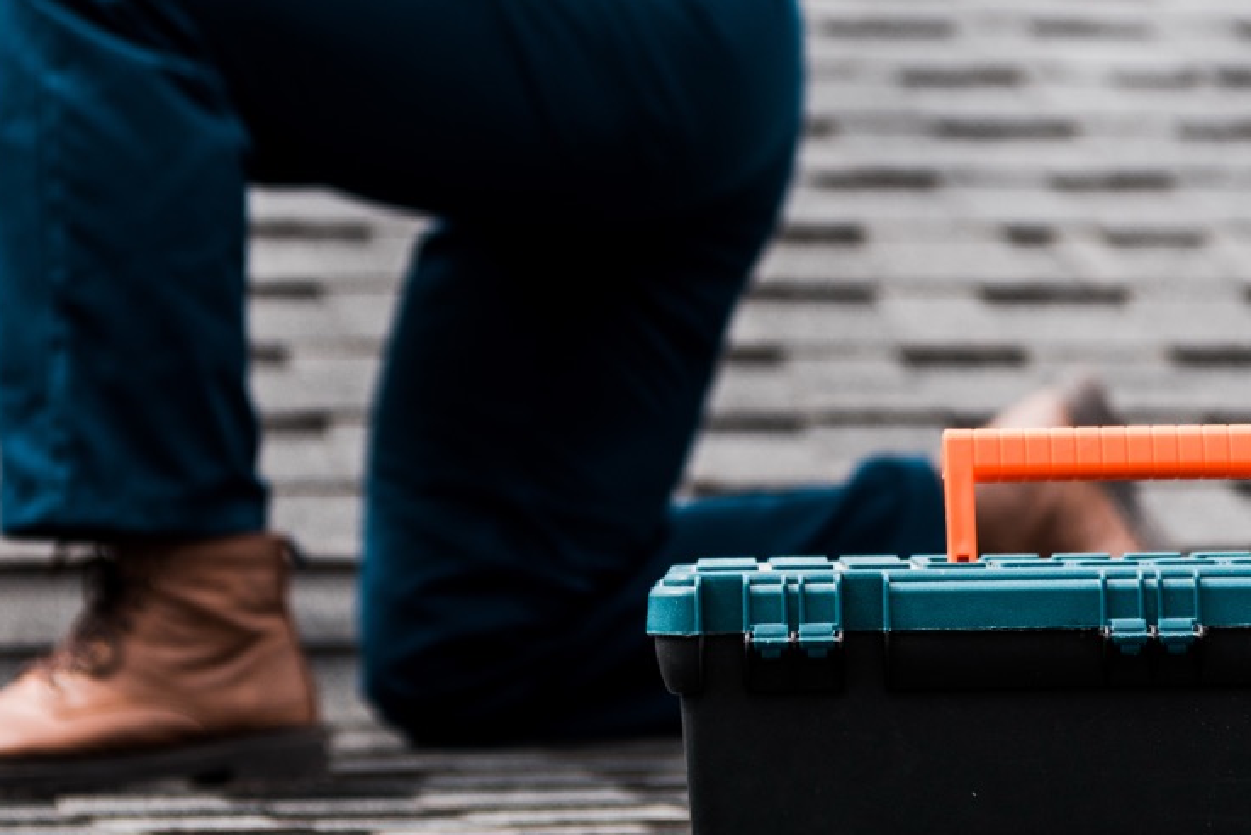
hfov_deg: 13.5
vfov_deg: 9.0
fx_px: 5284
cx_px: 496
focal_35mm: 152
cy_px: 153
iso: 100
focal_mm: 70
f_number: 3.5
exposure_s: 1/1250
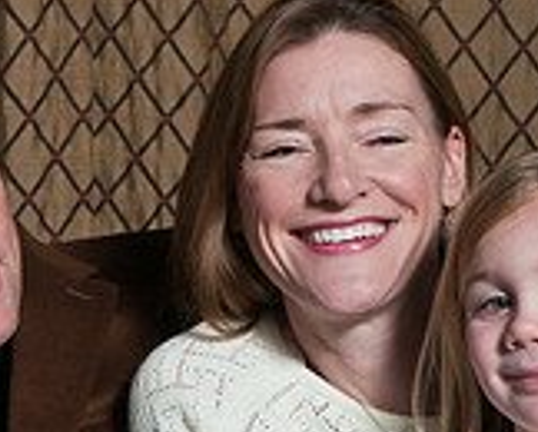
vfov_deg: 6.2
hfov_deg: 7.6
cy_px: 364
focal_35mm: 251
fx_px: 4001
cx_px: -76
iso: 100
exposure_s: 1/160
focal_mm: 50
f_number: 6.3
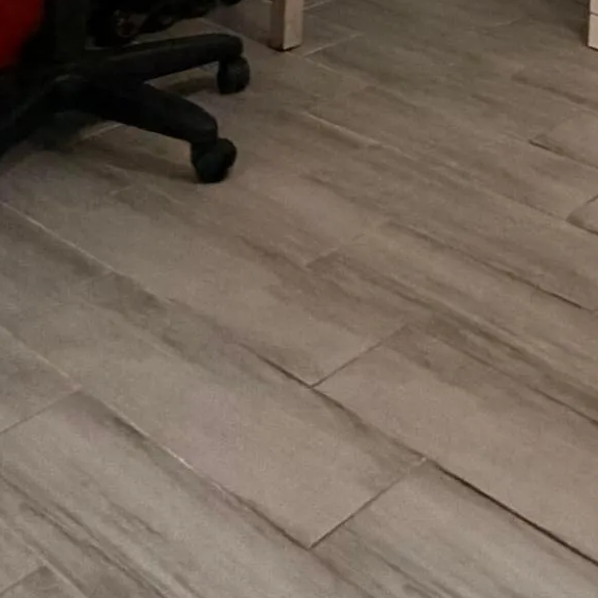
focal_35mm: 61
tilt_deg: +0.1
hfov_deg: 25.1
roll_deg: -1.8
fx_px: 1192
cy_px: -417
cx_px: 734
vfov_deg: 21.1
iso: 500
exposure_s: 1/60
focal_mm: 2.22
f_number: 2.2
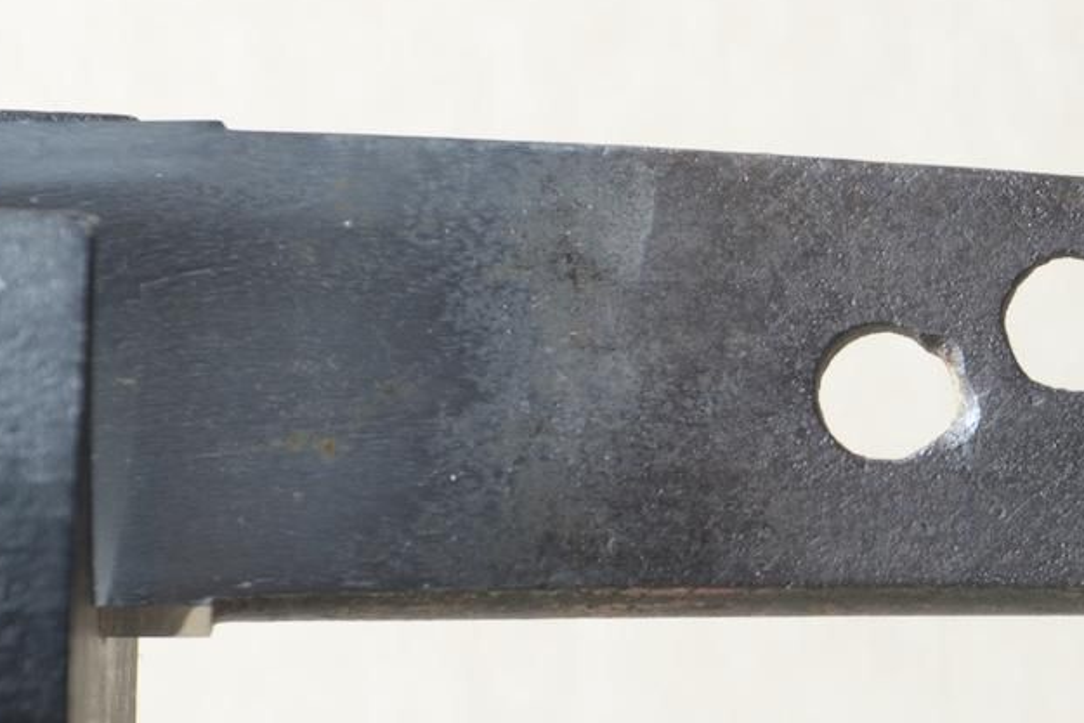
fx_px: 9095
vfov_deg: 4.6
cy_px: 268
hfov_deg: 6.8
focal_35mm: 302
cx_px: 1160
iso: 400
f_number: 11
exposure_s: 1/1.6
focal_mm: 90
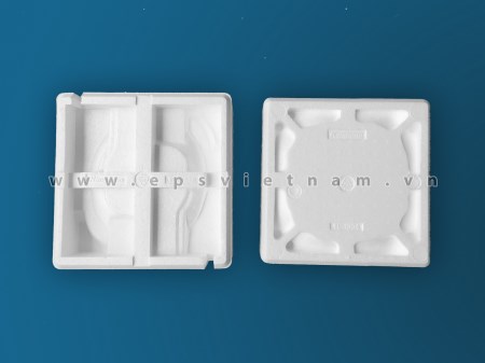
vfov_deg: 48.2
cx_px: 242
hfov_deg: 61.7
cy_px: 182
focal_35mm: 29
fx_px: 406
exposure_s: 1/1368
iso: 32
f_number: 2.2
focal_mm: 4.15
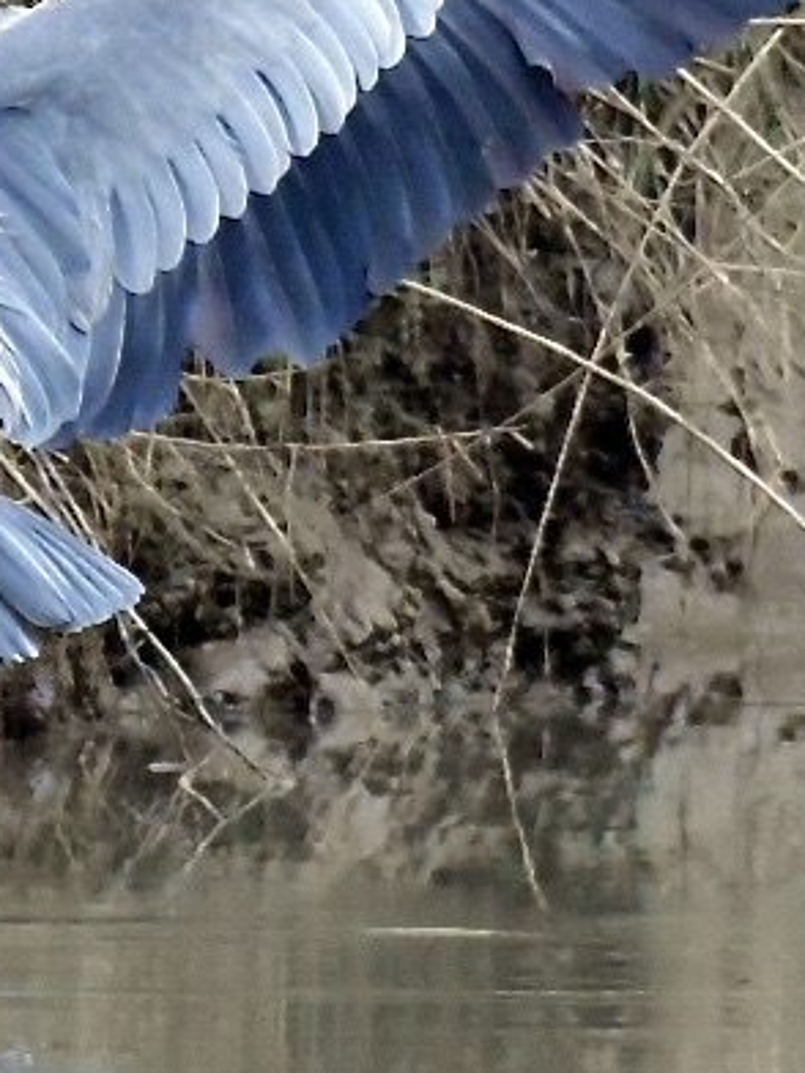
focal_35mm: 3974
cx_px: -359
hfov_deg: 0.4
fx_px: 123221
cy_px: 112
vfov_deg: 0.5
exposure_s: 1/640
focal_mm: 500
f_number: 7.1
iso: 4500
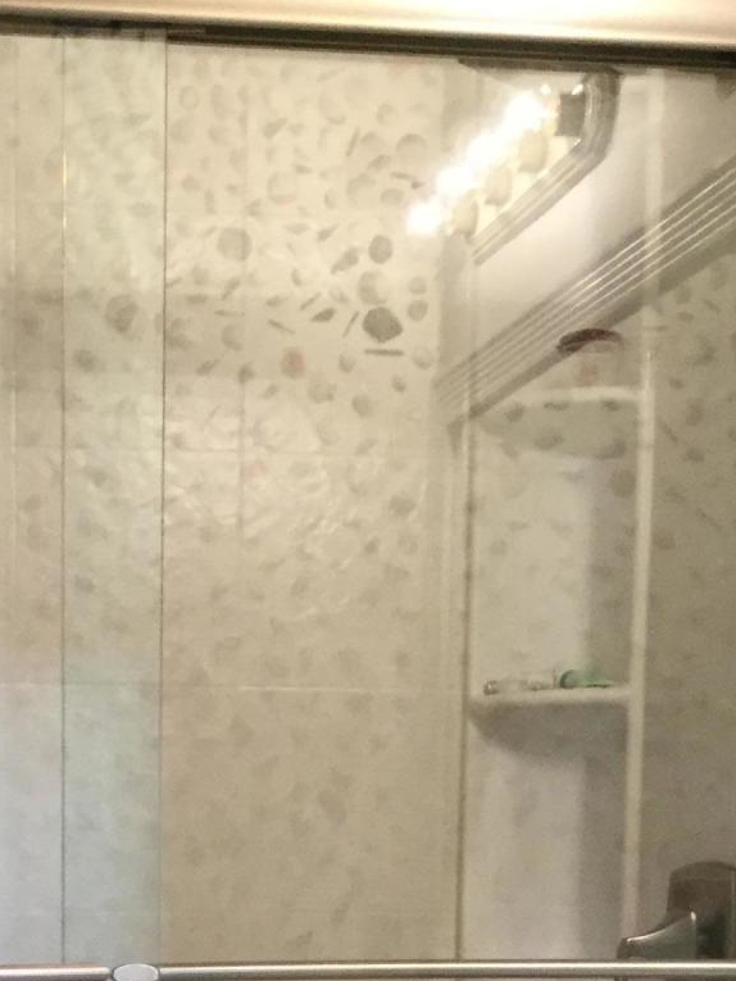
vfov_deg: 22.5
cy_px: 1131
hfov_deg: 17.9
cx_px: 68
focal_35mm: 81
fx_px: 2296
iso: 64
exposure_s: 1/30
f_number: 2.4
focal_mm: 3.3
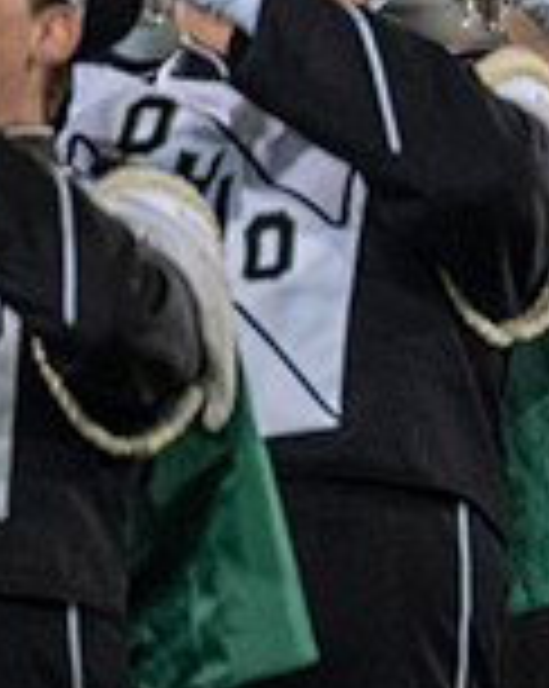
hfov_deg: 1.4
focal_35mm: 1068
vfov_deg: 1.8
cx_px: 1242
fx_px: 21735
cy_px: 252
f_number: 2.8
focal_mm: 200
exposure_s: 1/500
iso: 1250
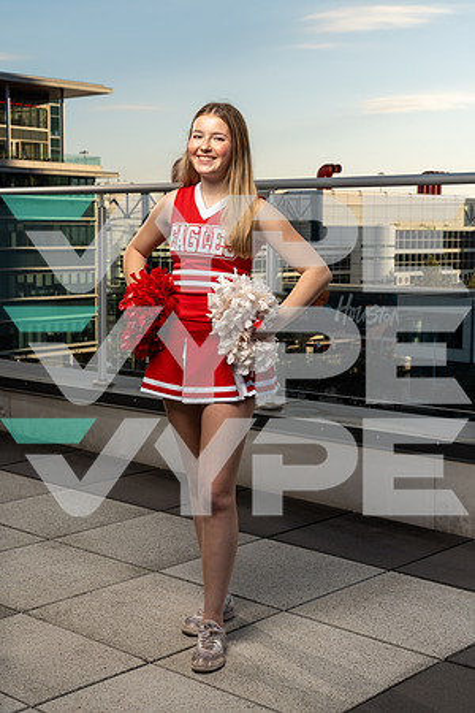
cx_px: 238
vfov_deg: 35.6
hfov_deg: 24.2
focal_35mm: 56
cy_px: 356
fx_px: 1108
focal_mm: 56
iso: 100
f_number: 9
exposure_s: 1/250
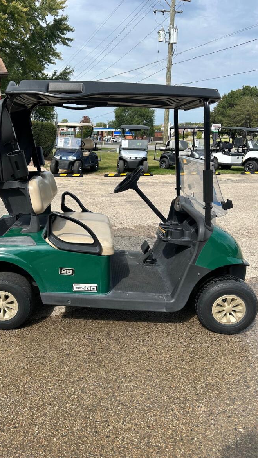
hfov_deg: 39.8
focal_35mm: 29
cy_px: 234
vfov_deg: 66.1
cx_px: 90
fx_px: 353
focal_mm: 5.7
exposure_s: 1/2915
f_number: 1.5
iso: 50
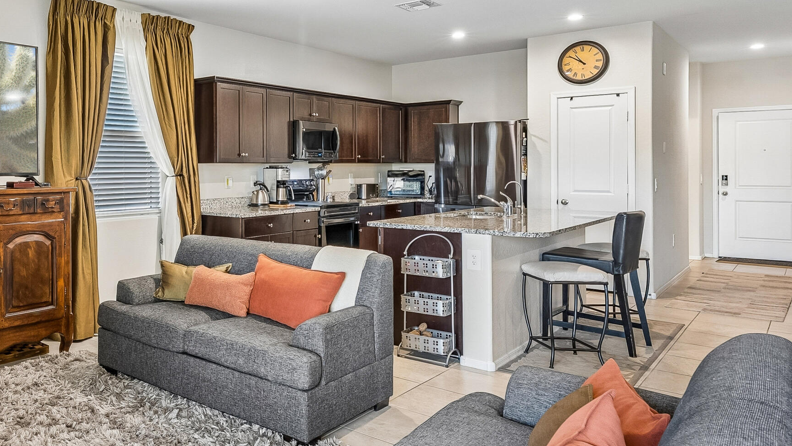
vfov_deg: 40.0
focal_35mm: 29
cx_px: 152
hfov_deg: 60.5
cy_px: 176
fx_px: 609
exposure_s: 1/8
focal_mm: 16
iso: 400
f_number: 8
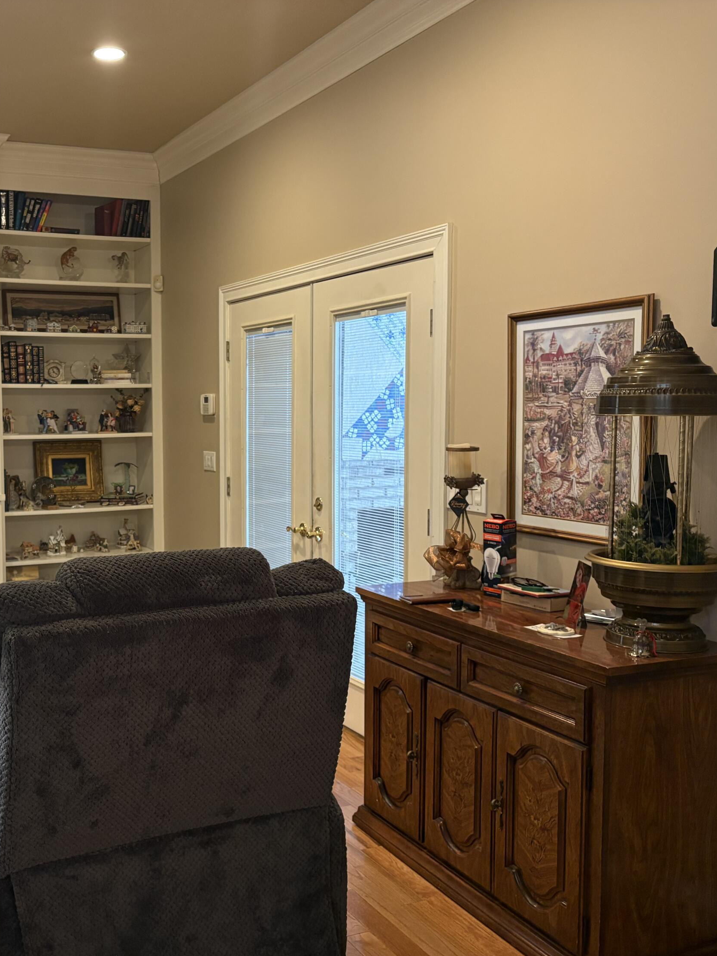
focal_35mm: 35
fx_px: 967
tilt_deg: -3.2
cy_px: 479
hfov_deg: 39.6
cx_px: 178
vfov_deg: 52.6
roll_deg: +0.4
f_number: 1.6
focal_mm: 5.96
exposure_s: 1/60
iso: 250
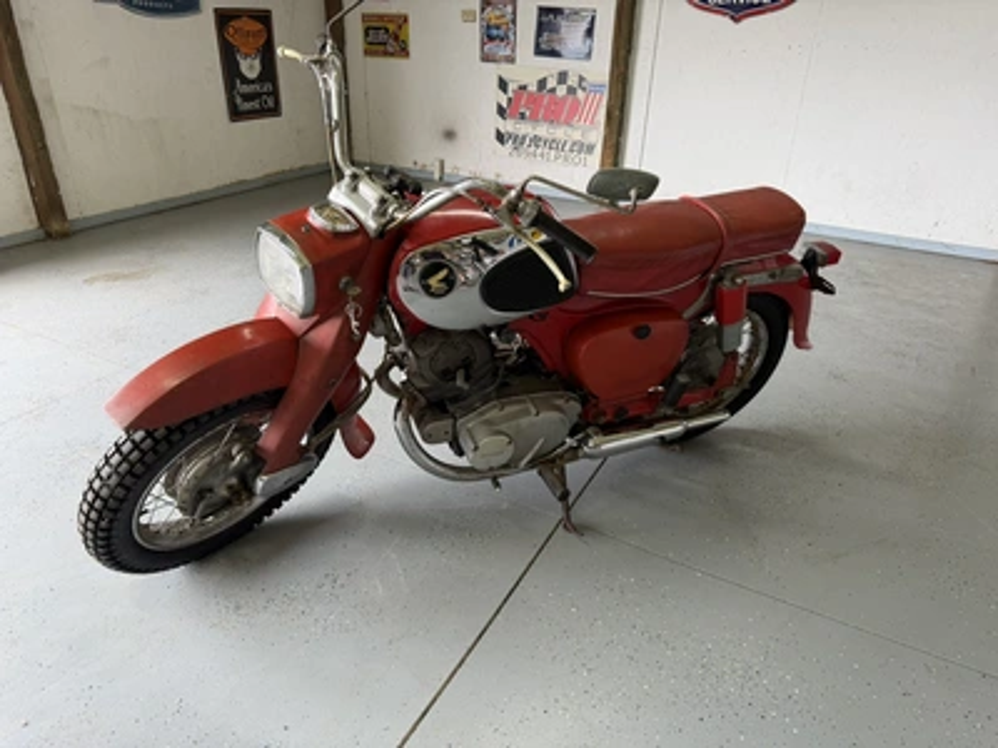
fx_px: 692
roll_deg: +0.1
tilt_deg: -27.1
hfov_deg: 71.6
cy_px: 374
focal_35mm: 24
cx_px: 499
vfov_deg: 56.8
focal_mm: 6.76
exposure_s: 1/120
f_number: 1.78
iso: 100
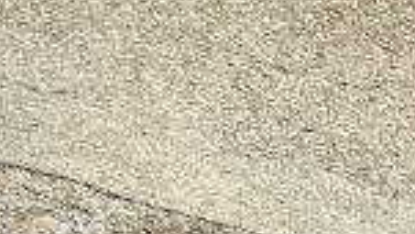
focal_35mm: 208
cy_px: -363
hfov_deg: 8.4
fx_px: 2289
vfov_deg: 5.6
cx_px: -890
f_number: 1.78
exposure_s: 1/131
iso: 64
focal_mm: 6.86
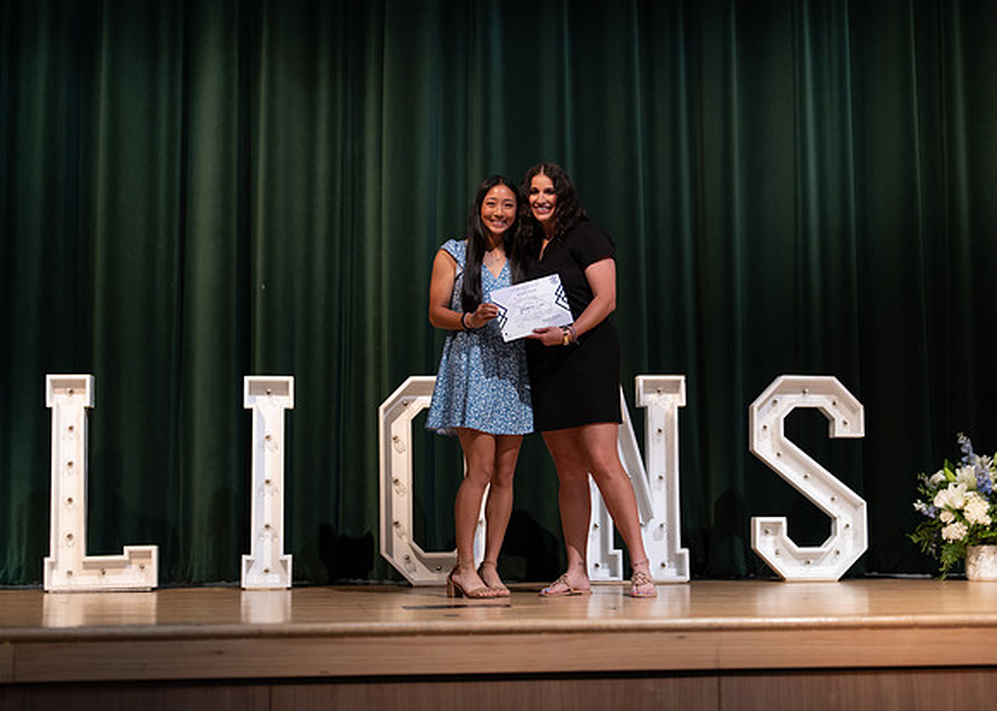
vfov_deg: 25.6
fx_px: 1569
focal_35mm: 55
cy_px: 356
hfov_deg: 35.2
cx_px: 538
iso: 500
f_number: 1.2
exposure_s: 1/320
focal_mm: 50
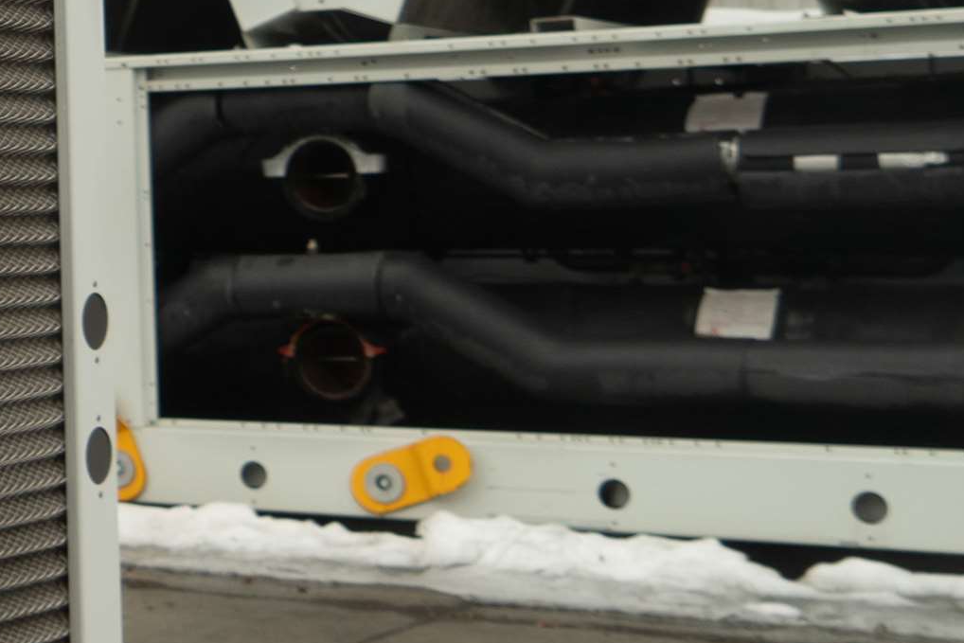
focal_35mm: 99
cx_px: -708
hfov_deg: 17.3
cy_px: 89
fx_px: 2651
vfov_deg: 13.7
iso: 100
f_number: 4.5
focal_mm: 24
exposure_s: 1/125
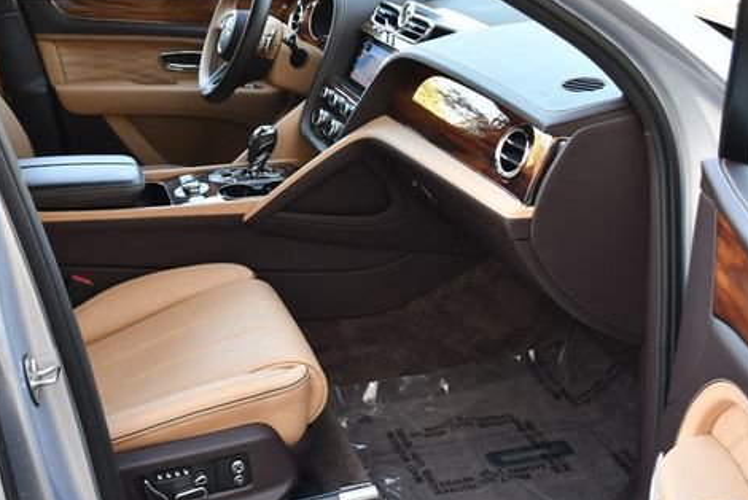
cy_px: 221
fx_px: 1019
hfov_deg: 39.8
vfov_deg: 27.5
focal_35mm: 49
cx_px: 247
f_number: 3.5
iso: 640
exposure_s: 1/250
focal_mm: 18
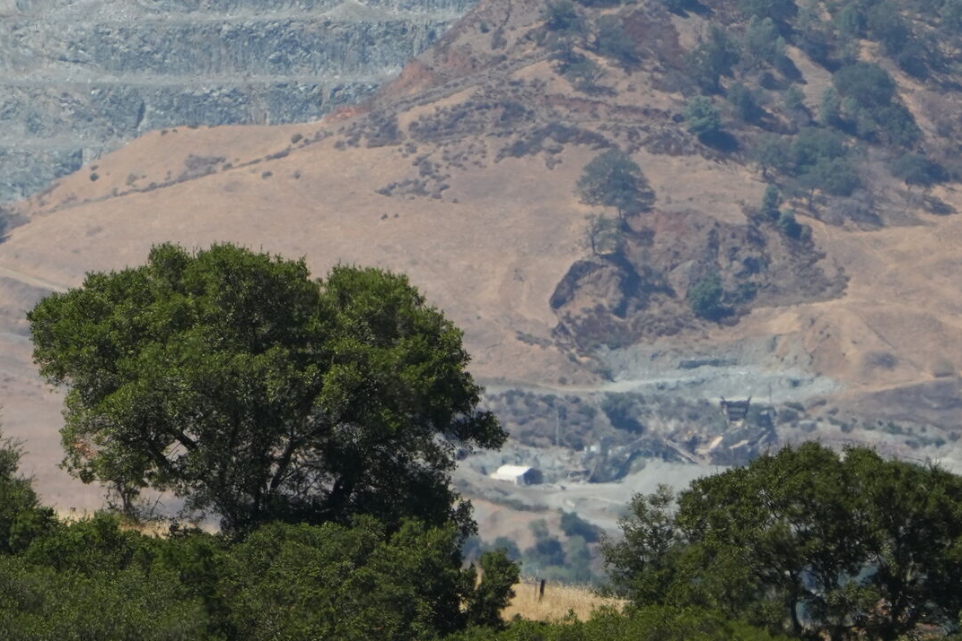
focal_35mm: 713
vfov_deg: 1.9
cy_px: -91
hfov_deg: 2.9
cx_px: 127
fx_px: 19054
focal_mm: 177
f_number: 6.3
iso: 320
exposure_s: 1/1250
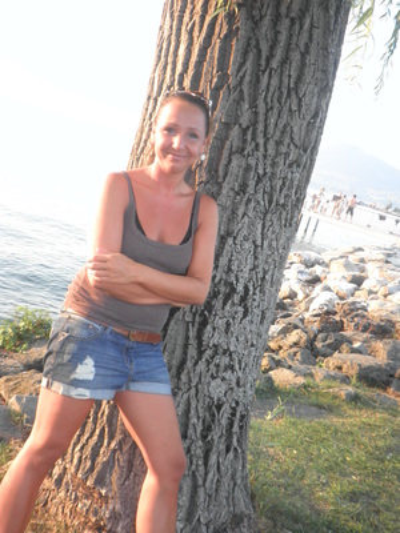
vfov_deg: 50.1
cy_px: 266
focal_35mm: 37
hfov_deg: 38.7
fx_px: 570
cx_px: 200
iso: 100
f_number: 3.1
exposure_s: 1/50
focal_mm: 6.5
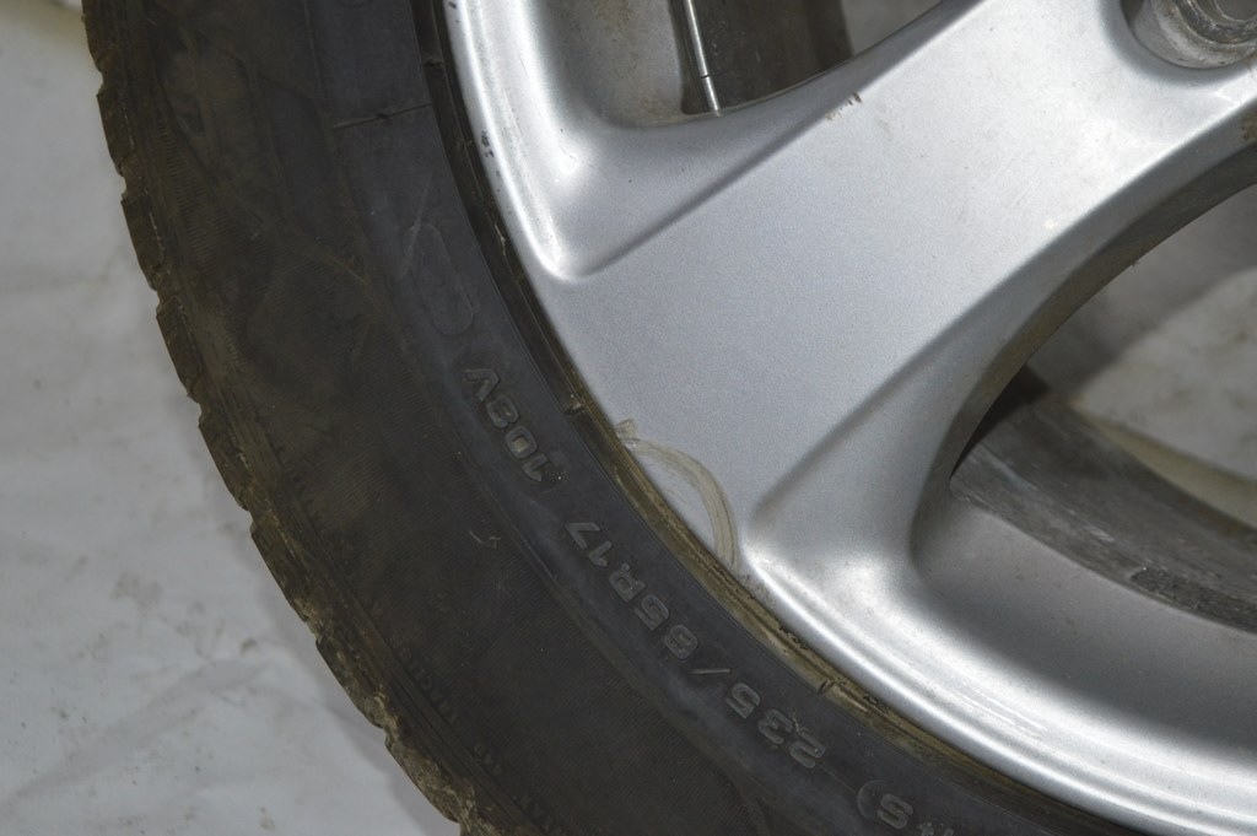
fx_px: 2878
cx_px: 628
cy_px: 418
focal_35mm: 82
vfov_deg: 16.5
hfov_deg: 24.6
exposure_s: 1/60
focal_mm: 55
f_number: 5.6
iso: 1000
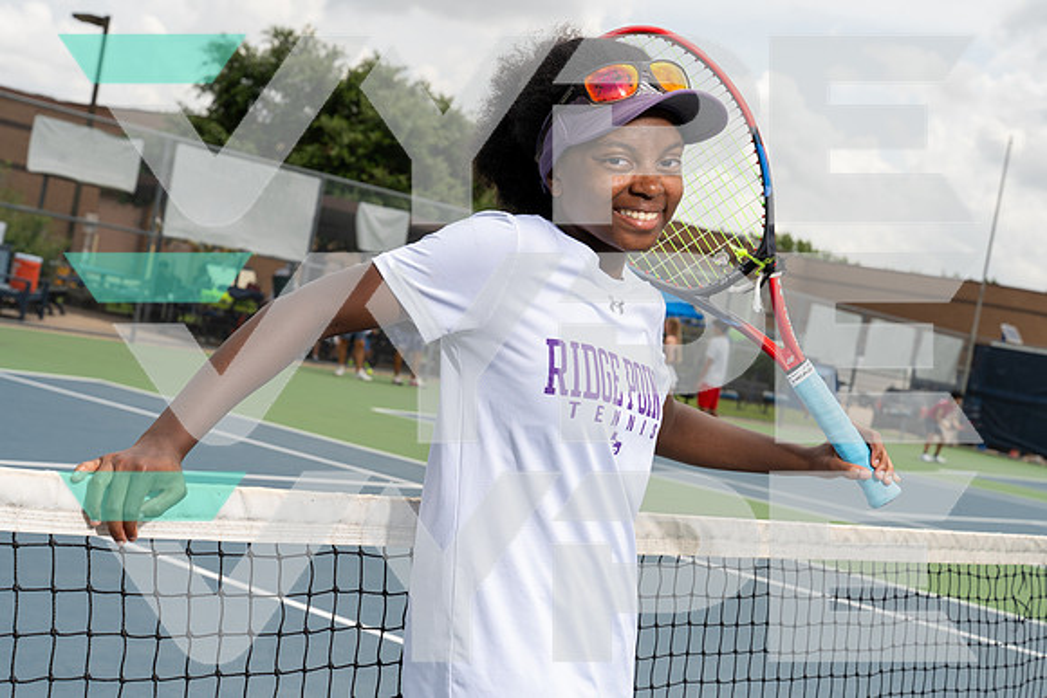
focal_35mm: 57
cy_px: 349
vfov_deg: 23.8
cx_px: 524
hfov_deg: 35.0
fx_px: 1658
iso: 100
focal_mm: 57
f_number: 8
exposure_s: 1/250
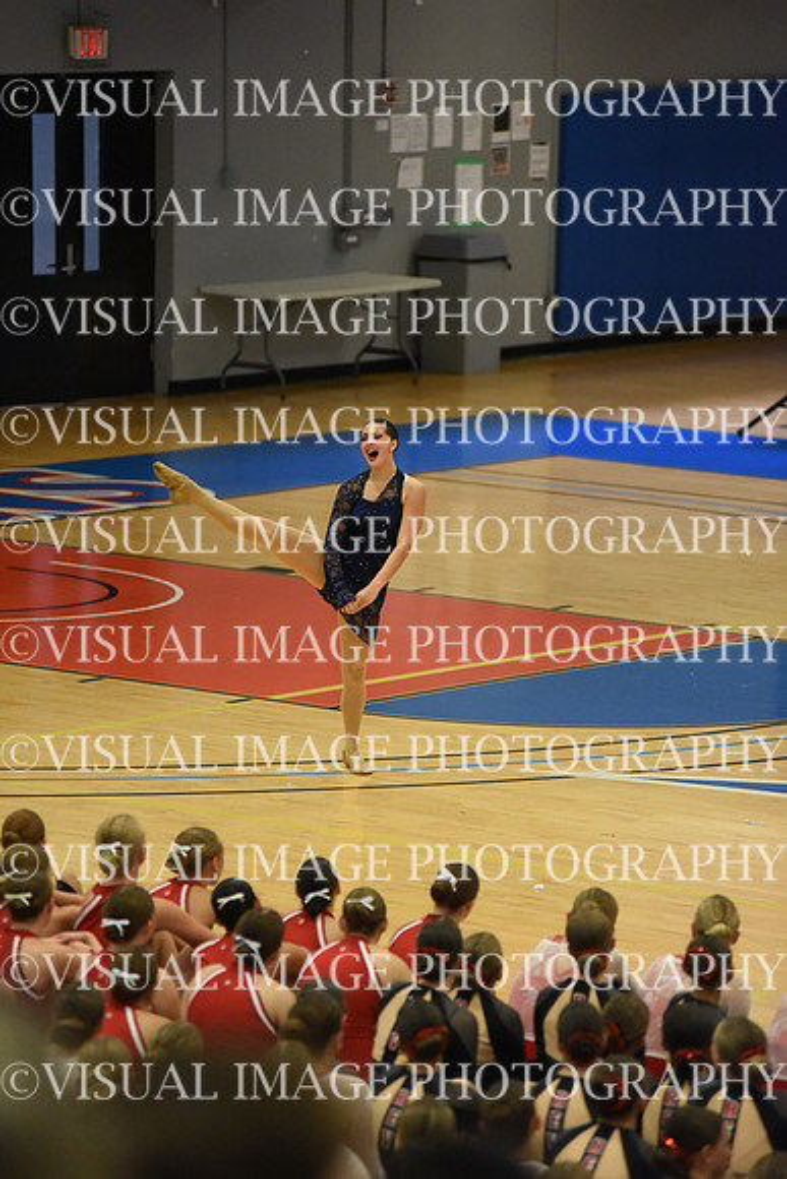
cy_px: 590
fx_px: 6554
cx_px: 394
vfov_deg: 10.3
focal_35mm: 200
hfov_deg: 6.9
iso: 8000
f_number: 2.8
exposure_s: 1/1000
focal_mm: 200
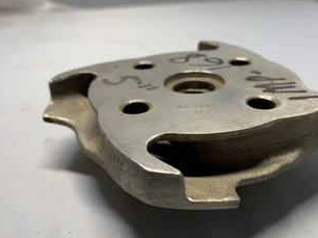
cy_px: 136
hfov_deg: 53.9
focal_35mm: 34
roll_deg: +0.0
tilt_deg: -28.2
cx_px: 170
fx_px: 312
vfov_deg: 41.6
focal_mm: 4.25
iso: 80
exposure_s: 1/121
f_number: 1.8
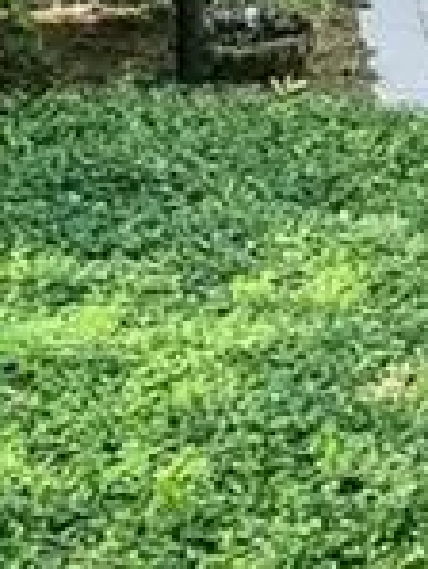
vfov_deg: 8.3
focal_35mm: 227
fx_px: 3737
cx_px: 1334
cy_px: -573
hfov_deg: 6.0
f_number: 2.8
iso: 100
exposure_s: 1/500
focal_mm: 8.4
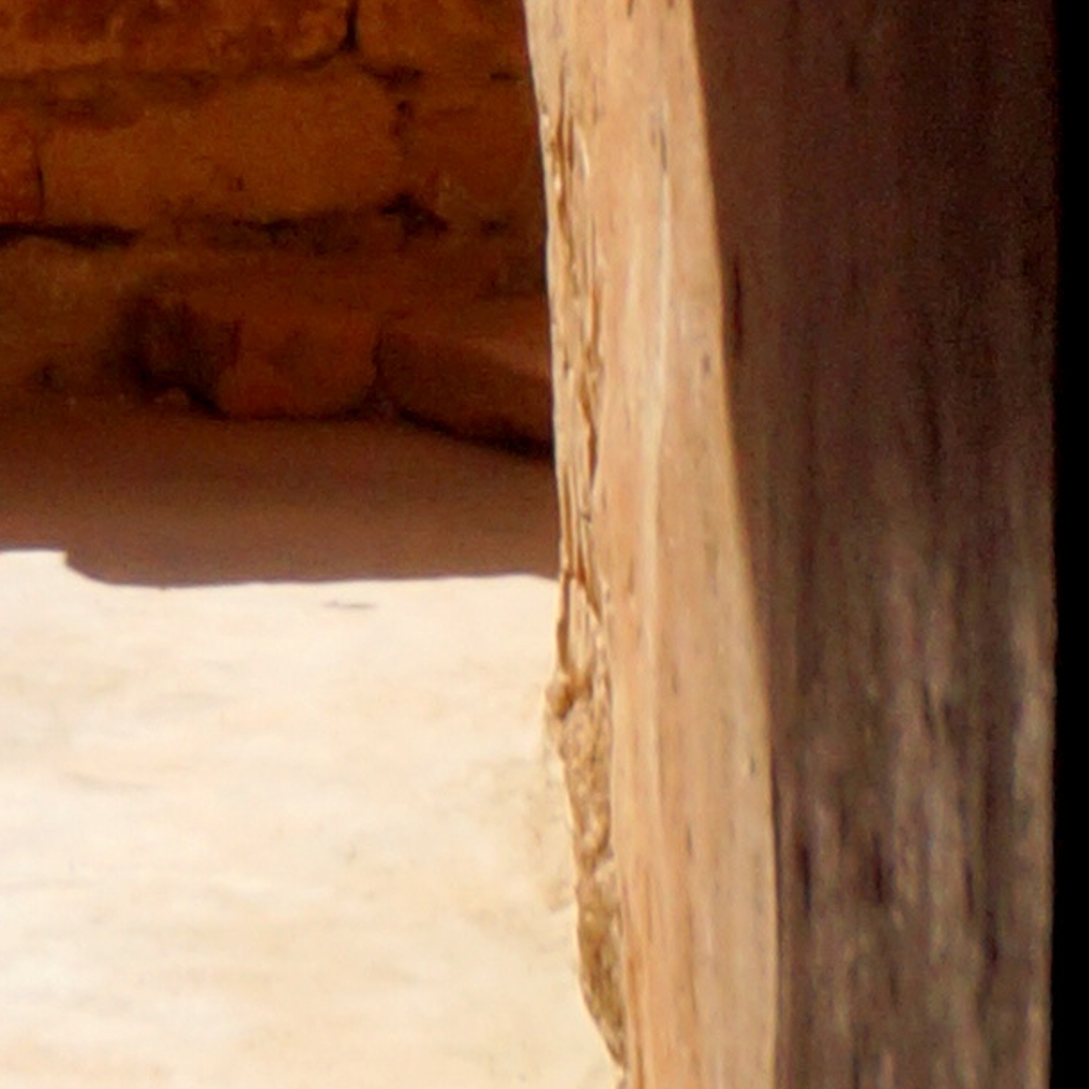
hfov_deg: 4.6
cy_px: -2705
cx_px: -885
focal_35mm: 380
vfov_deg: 4.4
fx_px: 13540
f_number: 13
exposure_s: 1/320
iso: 200
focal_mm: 37
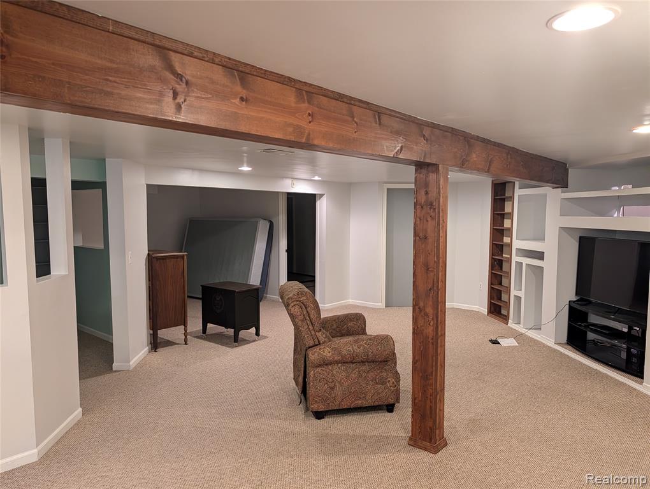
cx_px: 325
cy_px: 244
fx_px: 451
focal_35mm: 24
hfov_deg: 71.5
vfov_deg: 56.9
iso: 286
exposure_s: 1/60
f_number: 1.68
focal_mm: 6.9
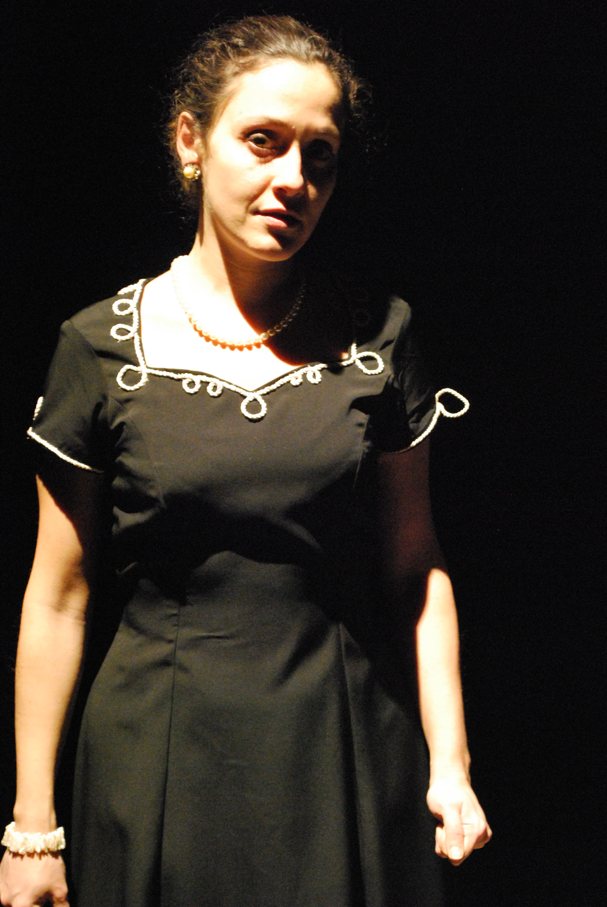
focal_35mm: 82
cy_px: 454
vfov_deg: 24.6
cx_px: 304
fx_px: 2080
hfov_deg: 16.6
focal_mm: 55
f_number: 6.3
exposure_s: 1/25
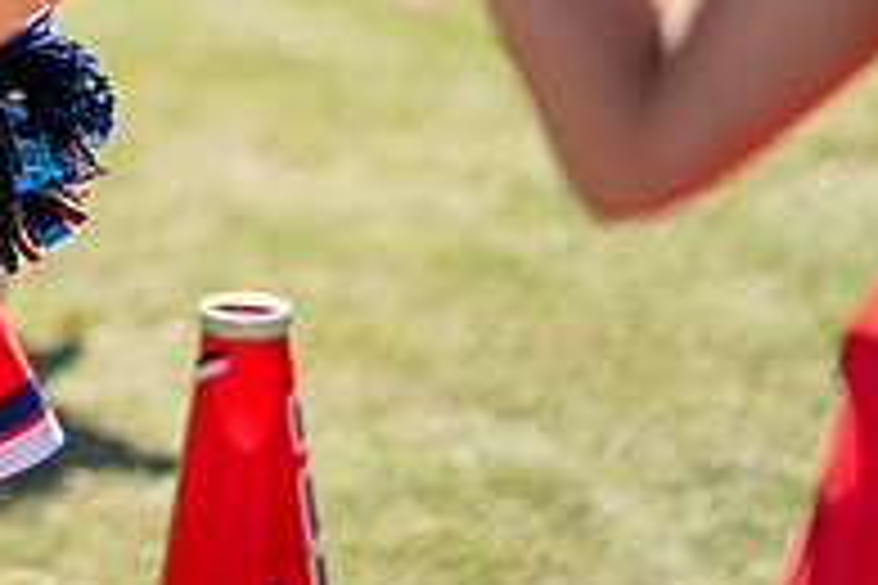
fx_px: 4609
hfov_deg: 10.5
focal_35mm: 189
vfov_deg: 7.1
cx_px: -394
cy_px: -351
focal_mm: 50
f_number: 1.2
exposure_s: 1/8000
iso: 160
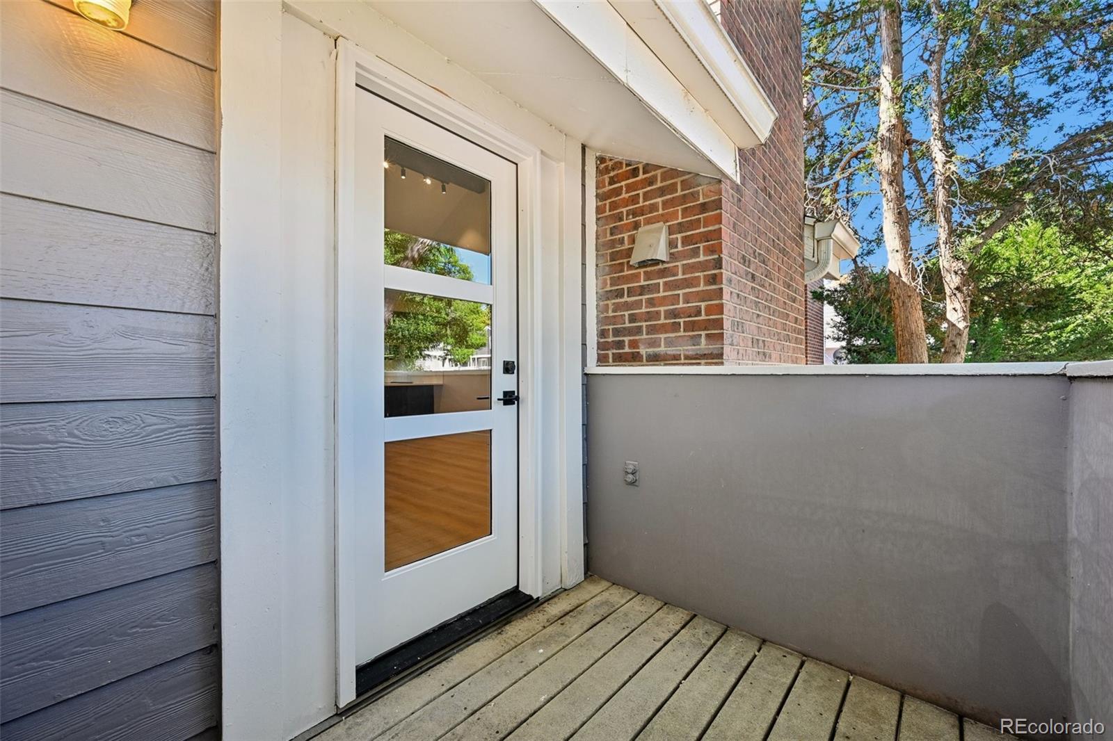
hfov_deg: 104.3
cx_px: 556
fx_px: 433
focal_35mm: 14
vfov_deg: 81.2
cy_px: 370
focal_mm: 14
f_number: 9
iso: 200
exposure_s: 1/15
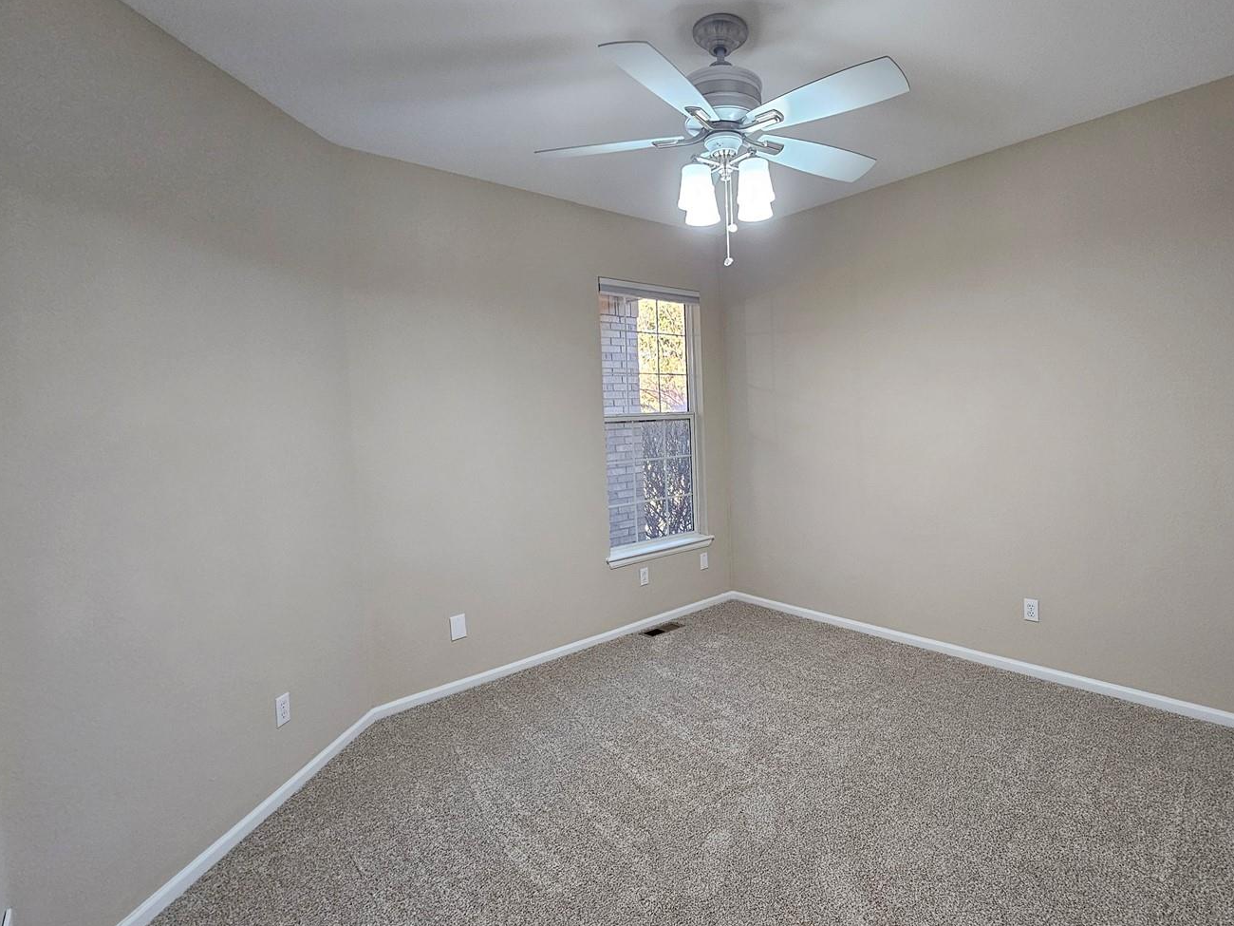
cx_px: 723
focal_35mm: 16
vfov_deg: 78.1
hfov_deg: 93.6
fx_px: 570
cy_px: 443
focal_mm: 2.2
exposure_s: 1/60
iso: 250
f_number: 2.2
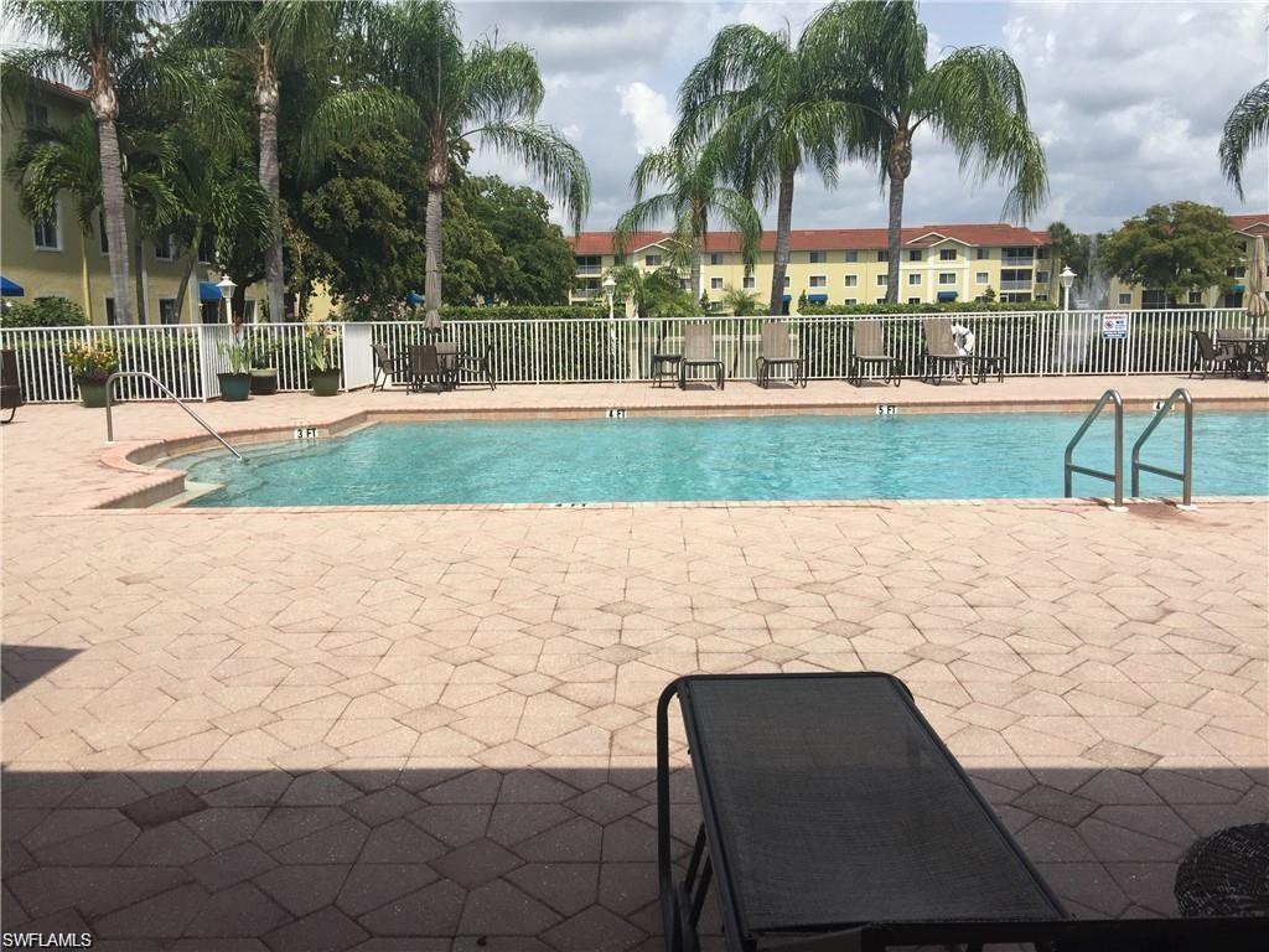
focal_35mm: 29
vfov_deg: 48.2
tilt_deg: -8.6
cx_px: 634
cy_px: 476
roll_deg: -0.6
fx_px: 1063
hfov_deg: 61.7
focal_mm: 4.15
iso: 32
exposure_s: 1/3049
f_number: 2.2
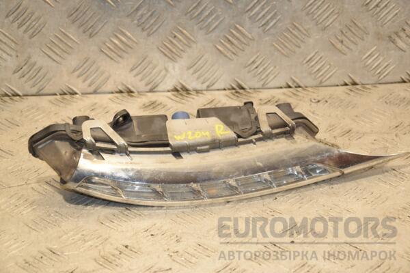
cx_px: 205
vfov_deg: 13.0
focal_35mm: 105
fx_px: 1196
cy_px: 136
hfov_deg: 19.5
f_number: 7.1
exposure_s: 1/200
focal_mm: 70
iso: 800
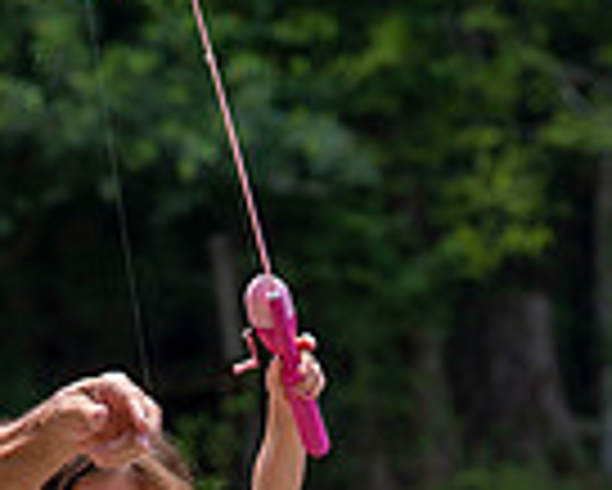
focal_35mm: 574
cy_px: 728
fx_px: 10404
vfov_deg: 2.7
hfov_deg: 3.4
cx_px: 47
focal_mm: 185
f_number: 7.1
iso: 400
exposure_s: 1/250
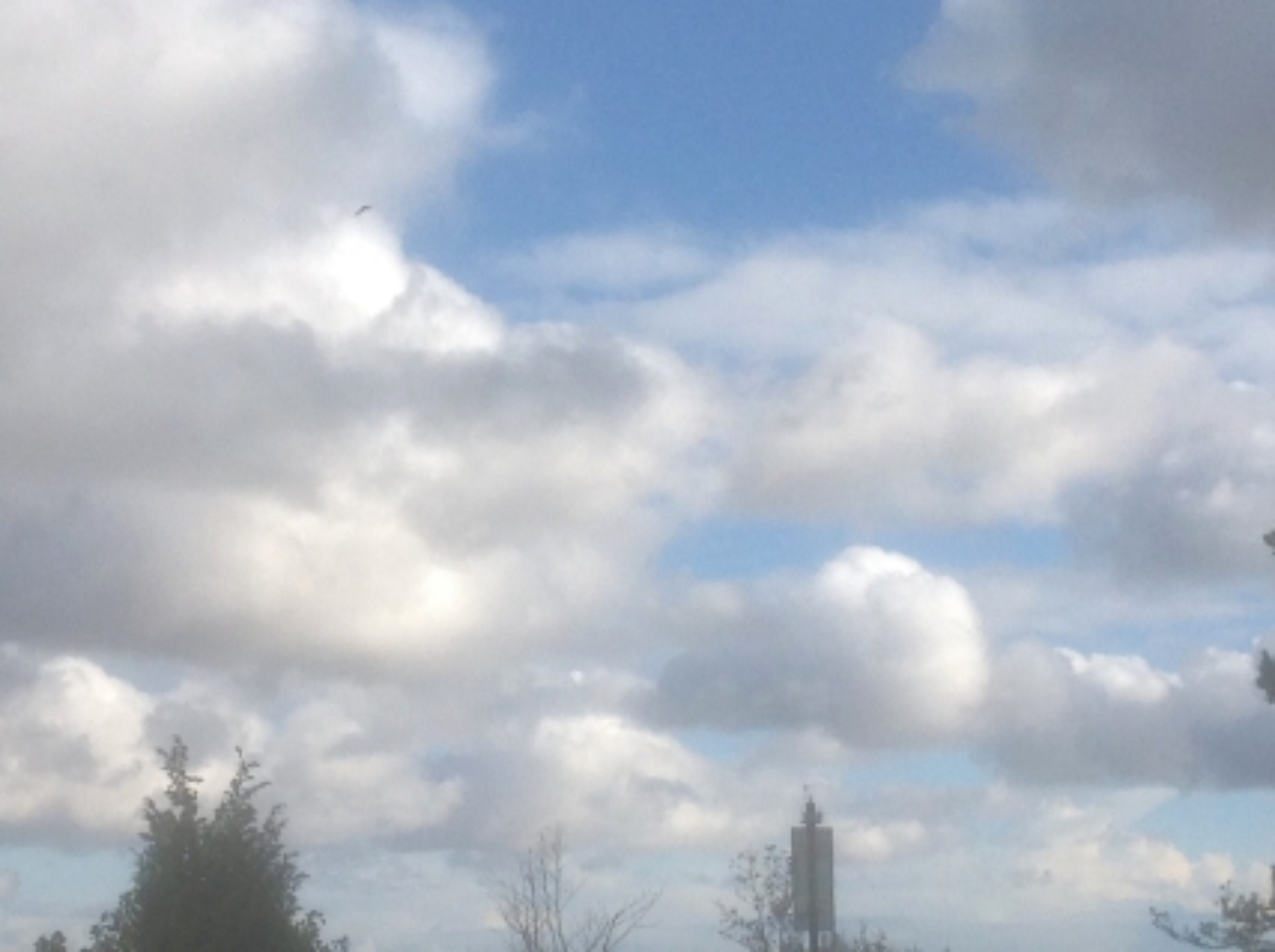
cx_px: 349
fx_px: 3090
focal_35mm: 84
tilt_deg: +10.8
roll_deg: -0.4
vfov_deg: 17.5
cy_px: 401
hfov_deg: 23.1
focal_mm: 4.28
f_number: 2.4
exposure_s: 1/1890
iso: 50
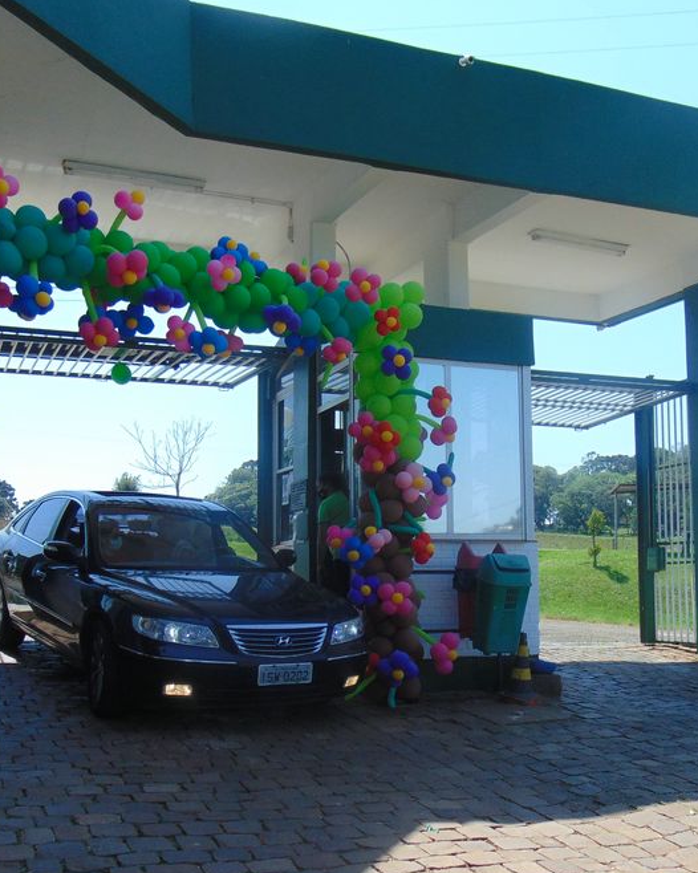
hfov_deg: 39.1
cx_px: 366
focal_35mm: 38
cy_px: 505
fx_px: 982
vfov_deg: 47.8
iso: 80
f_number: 3
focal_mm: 4.5
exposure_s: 1/640
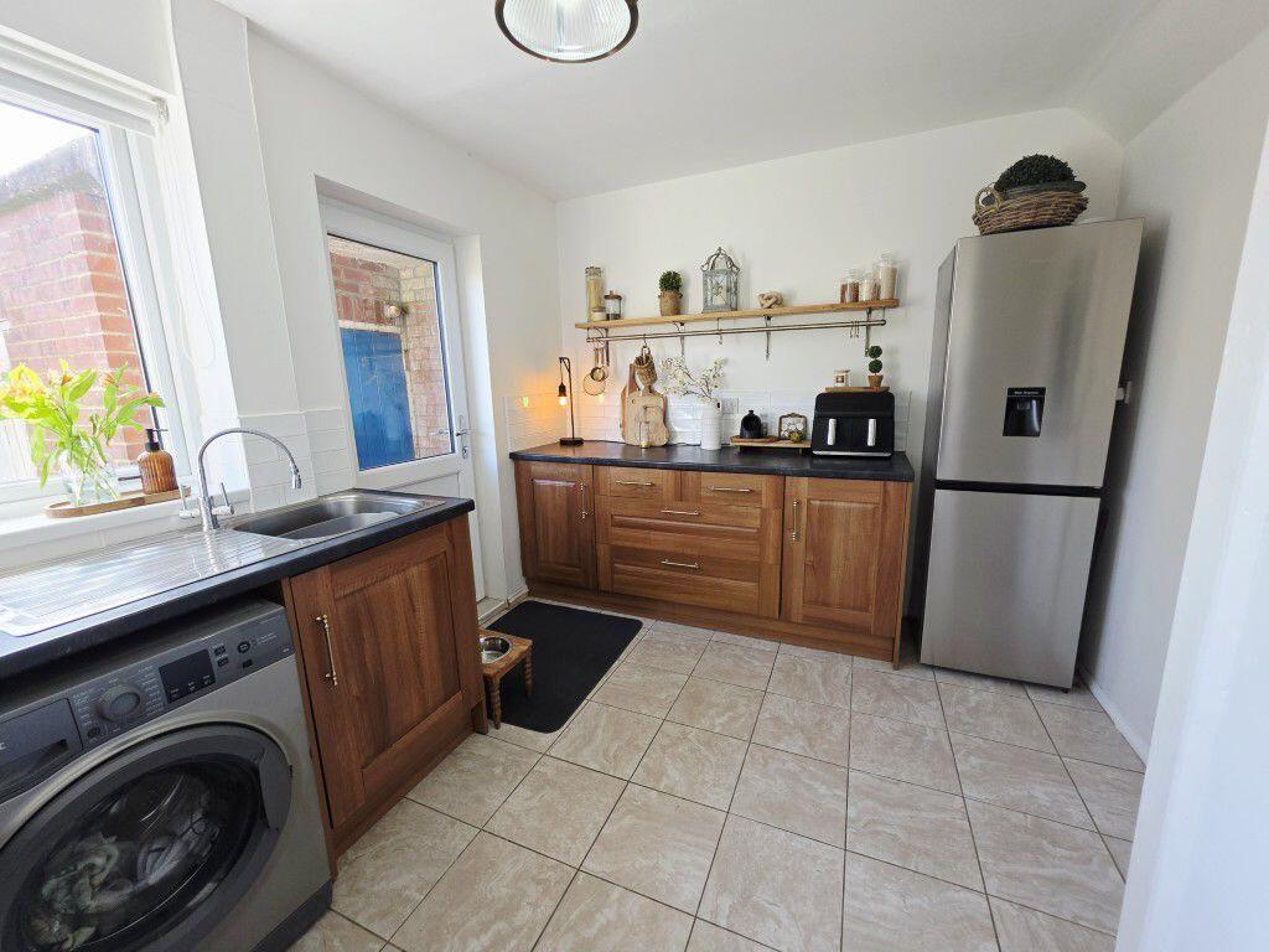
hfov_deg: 106.2
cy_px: 476
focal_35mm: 13
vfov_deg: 89.9
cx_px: 634
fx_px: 477
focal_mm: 2.2
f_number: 1.9
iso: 50
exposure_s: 1/100
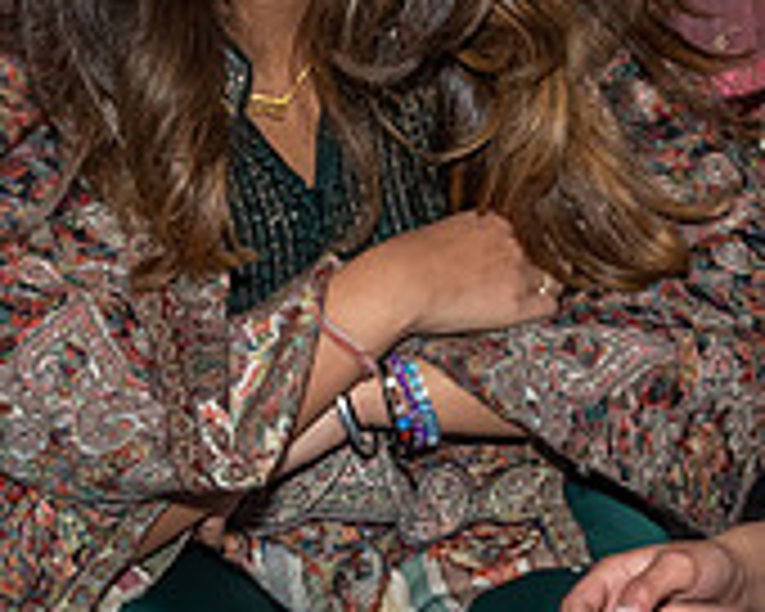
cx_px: 1094
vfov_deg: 7.1
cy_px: 516
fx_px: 4913
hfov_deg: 8.7
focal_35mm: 217
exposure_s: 1/250
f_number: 6.3
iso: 500
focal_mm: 32
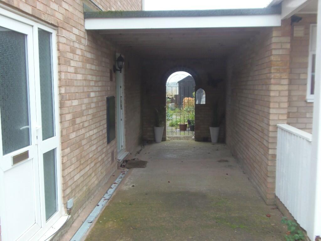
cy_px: 120
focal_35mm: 35
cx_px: 160
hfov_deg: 52.6
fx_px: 325
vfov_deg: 40.7
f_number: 3.4
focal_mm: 6.5
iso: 100
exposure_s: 1/30
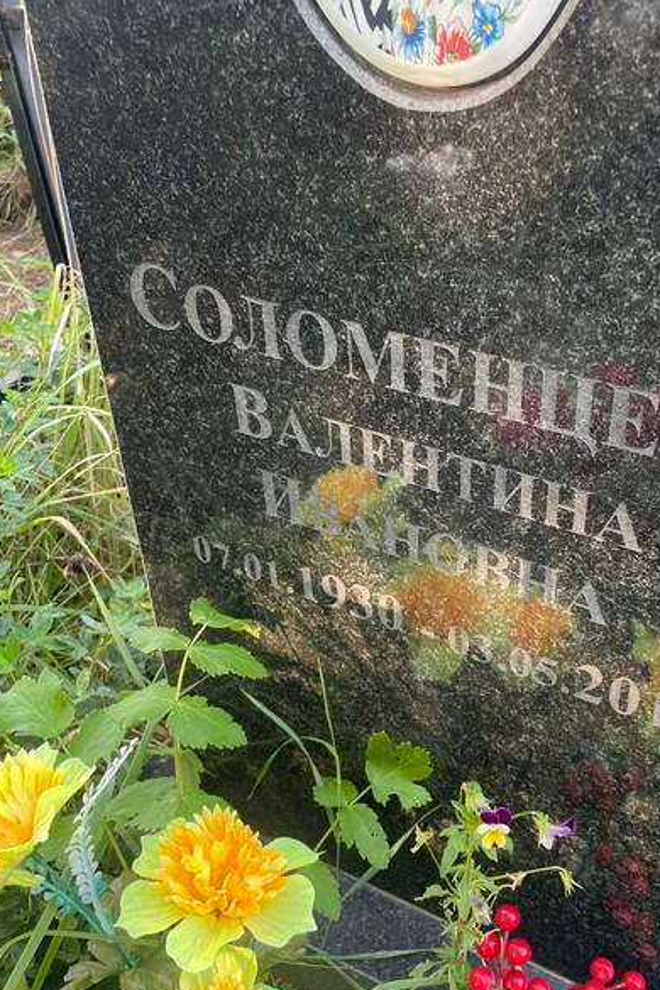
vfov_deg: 51.9
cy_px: 506
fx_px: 1017
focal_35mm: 37
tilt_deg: -31.7
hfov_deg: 35.5
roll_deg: +2.9
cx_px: 452
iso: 80
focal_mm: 4.2
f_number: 1.6
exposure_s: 1/121
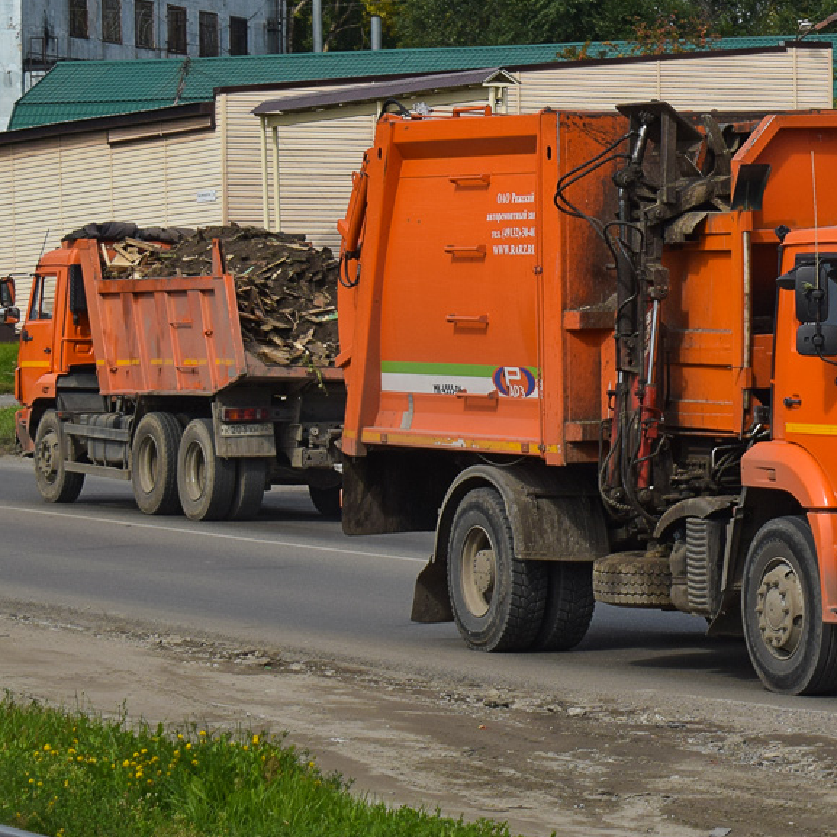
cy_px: 260
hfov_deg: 11.8
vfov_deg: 12.0
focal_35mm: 146
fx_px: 3991
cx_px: 857
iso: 200
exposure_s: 1/1250
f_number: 7.1
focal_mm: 55
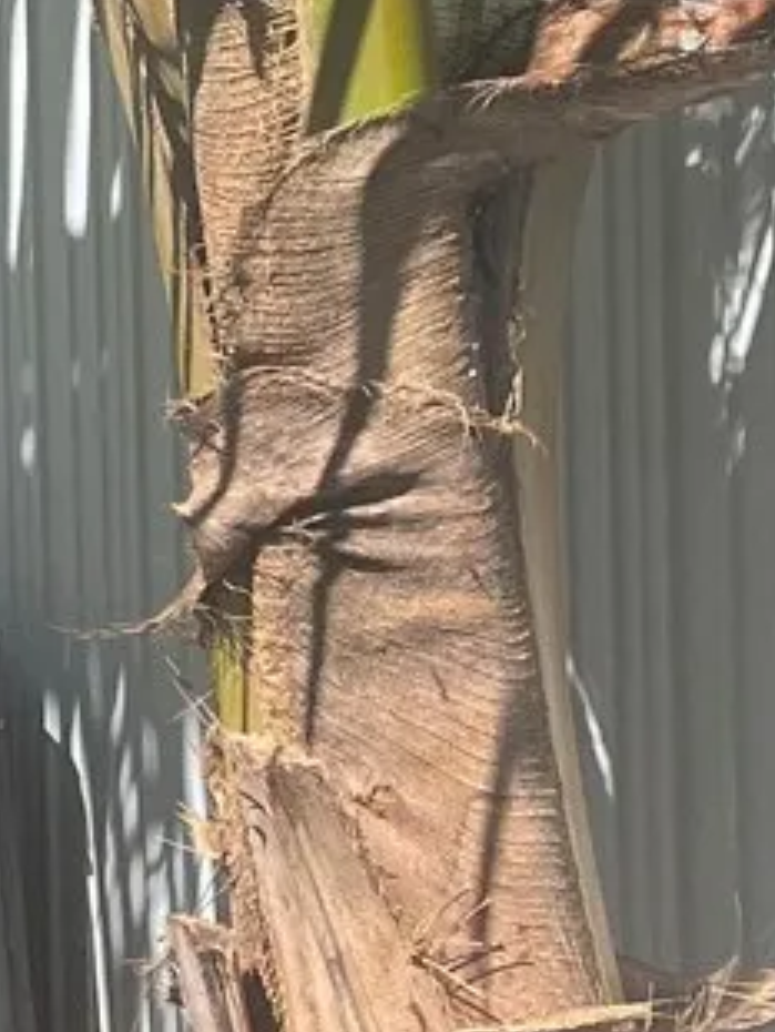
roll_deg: +1.9
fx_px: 3995
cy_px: -136
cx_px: -1044
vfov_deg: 14.3
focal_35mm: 134
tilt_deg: -1.3
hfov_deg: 9.8
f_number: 1.6
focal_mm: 5.1
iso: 50
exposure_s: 1/3413
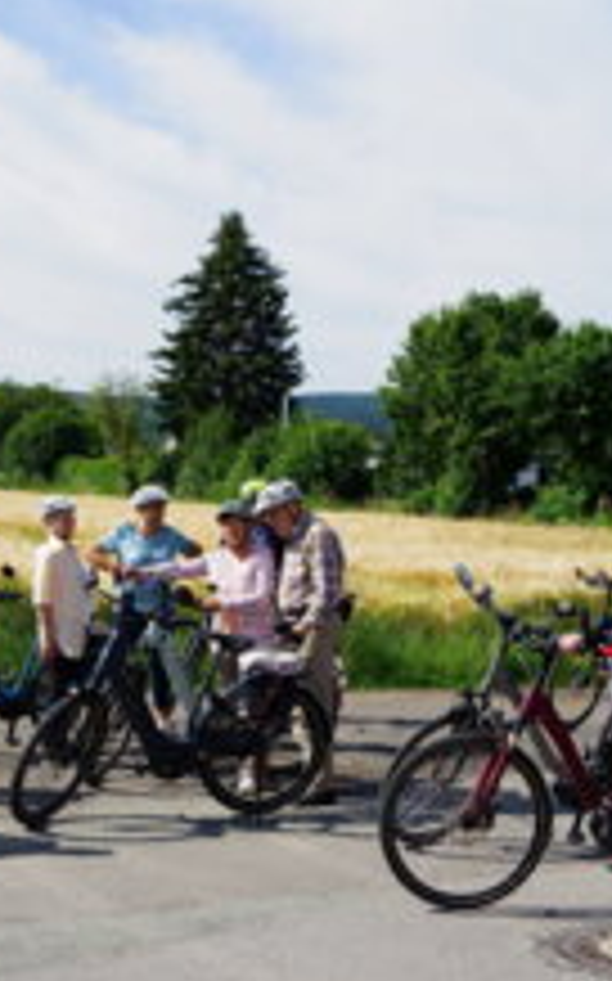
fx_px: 1550
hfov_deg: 22.2
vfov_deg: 35.1
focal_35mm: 58
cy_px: 551
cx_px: 184
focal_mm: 31
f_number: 5.6
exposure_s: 1/400
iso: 100
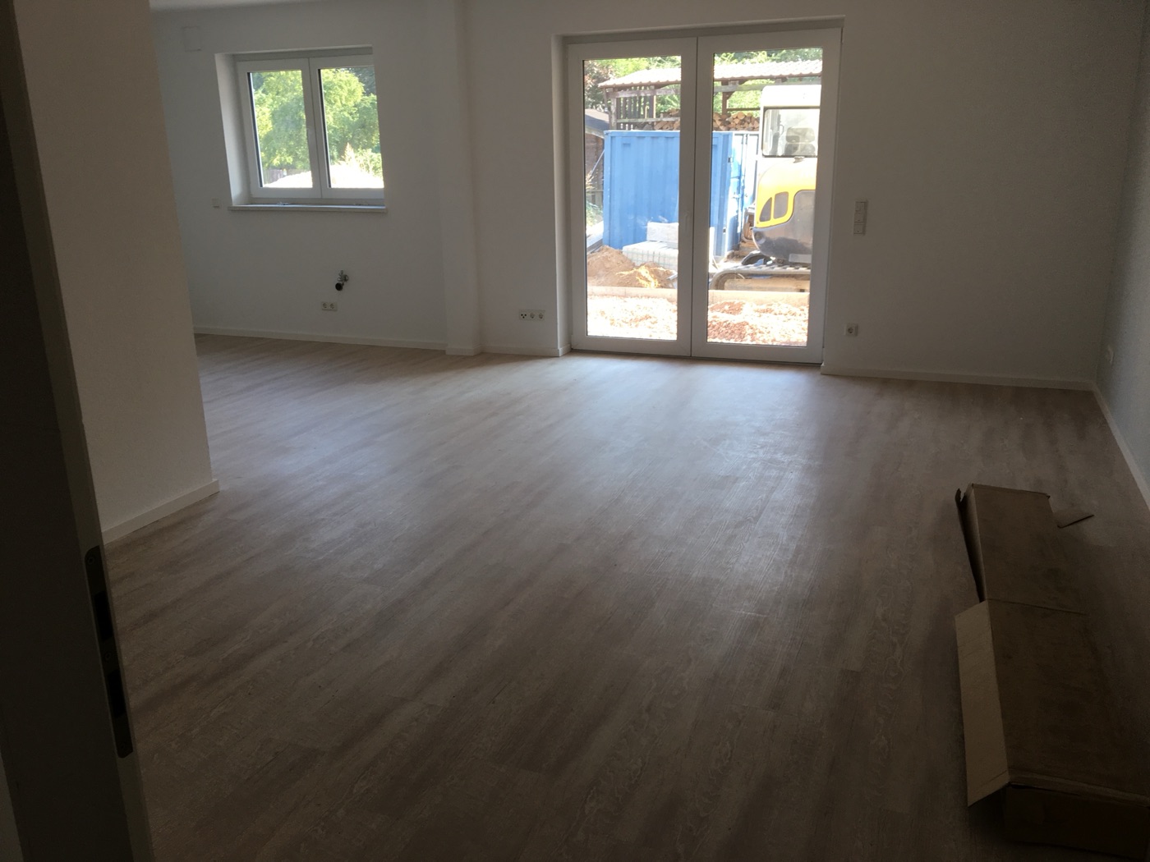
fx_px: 963
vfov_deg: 48.2
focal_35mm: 29
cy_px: 431
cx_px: 575
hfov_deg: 61.7
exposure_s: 1/50
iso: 25
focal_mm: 4.15
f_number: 2.2
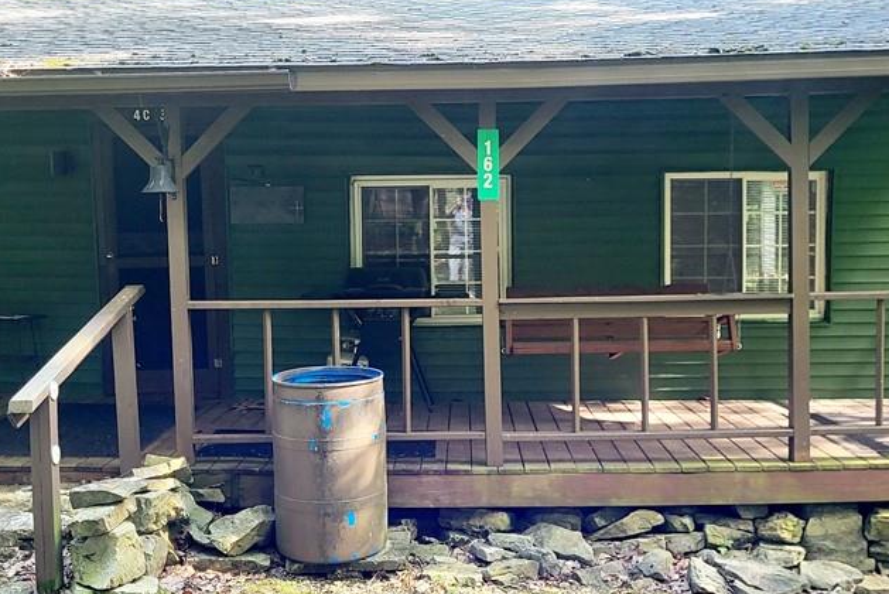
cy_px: 303
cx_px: 440
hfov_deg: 44.5
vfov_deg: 30.5
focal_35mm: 44
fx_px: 1087
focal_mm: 5.4
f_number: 1.8
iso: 200
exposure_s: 1/120
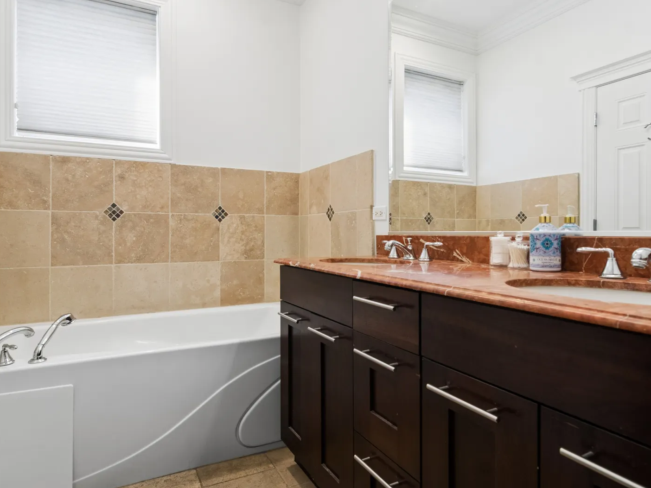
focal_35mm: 20
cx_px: 318
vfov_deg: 66.0
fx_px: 376
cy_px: 241
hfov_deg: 81.7
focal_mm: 12
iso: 400
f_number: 8
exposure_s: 1/15
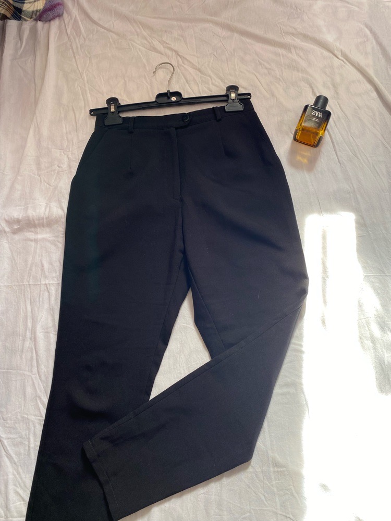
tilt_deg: -75.3
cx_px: 196
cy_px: 260
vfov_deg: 67.3
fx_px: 392
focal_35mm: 26
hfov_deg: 53.1
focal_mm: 4.25
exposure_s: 1/122
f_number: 1.8
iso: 80
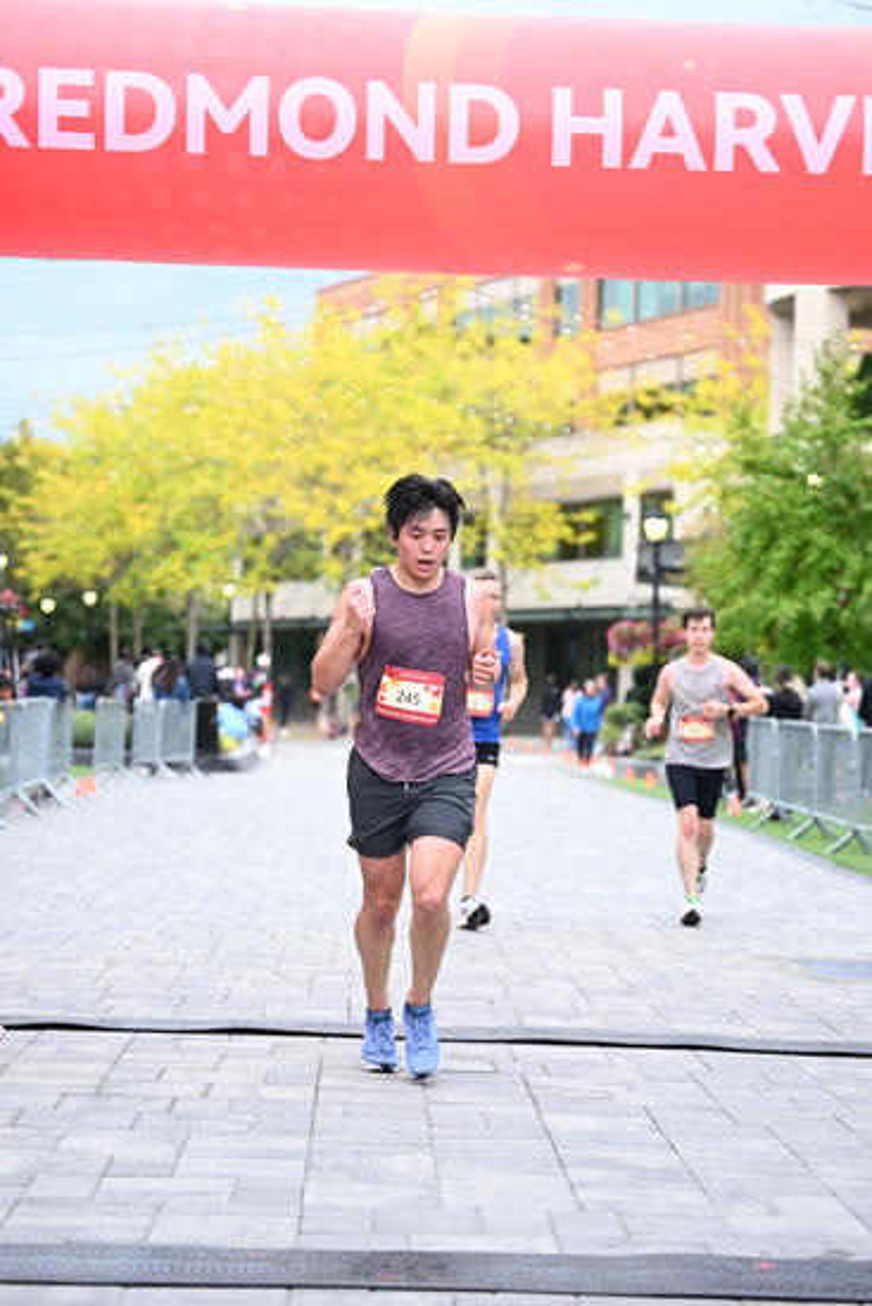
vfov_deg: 25.7
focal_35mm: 79
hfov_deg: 17.3
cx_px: 436
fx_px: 2868
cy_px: 653
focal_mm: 79
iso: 800
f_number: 2.8
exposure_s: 1/1600
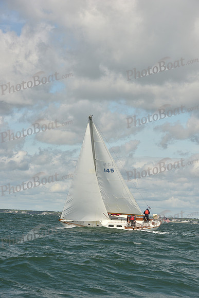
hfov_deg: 10.2
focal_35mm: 135
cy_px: 149
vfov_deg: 15.2
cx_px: 100
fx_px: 1119
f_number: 13
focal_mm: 135
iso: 320
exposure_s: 1/800
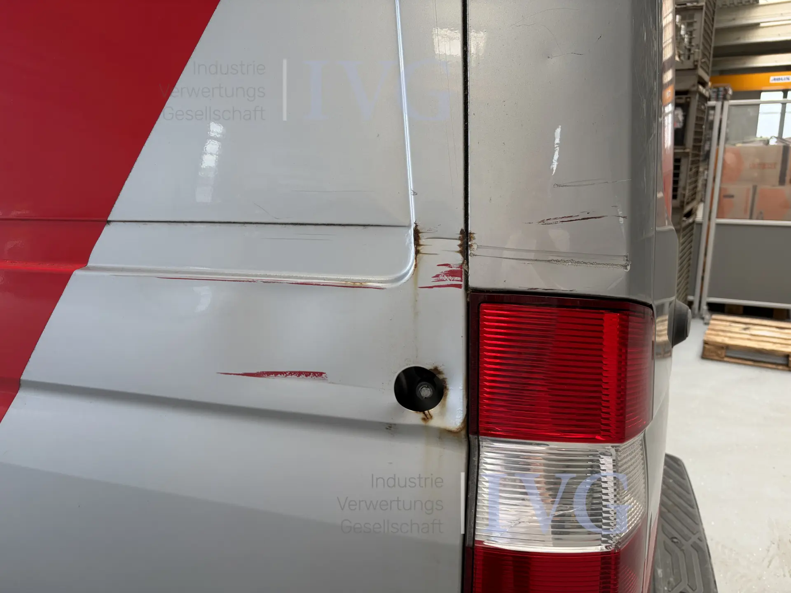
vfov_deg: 53.1
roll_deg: +0.7
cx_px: 396
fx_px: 594
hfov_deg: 67.3
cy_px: 296
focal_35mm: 26
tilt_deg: -13.4
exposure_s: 1/122
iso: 80
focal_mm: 5.96
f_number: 1.6
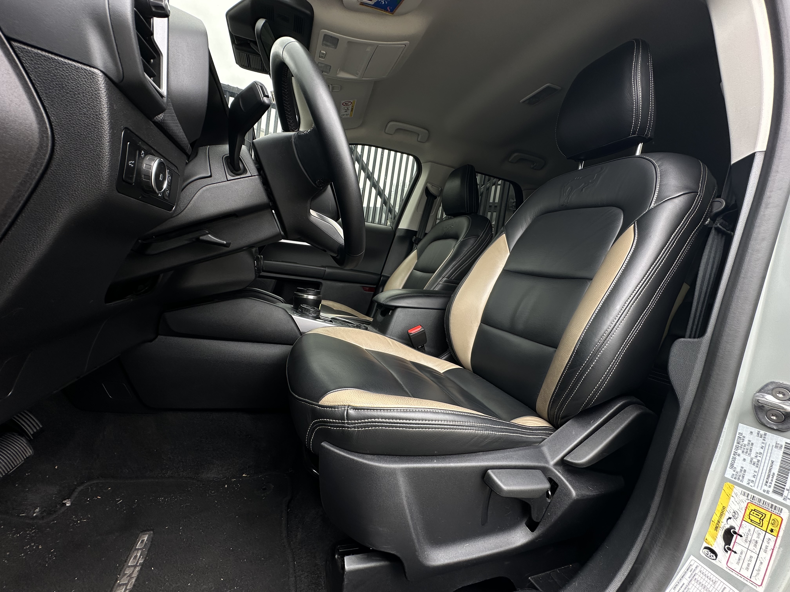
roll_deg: -8.8
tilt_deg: -2.8
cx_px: 395
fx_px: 320
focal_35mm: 14
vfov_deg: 85.7
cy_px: 296
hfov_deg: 102.1
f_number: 2.2
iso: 40
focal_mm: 2.22
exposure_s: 1/106
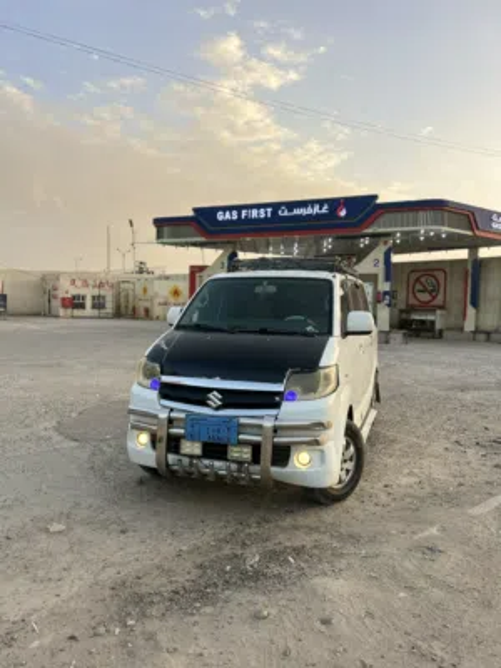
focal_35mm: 26
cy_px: 334
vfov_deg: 67.3
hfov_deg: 53.1
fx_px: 502
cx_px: 250
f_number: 1.5
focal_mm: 5.7
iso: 50
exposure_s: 1/502
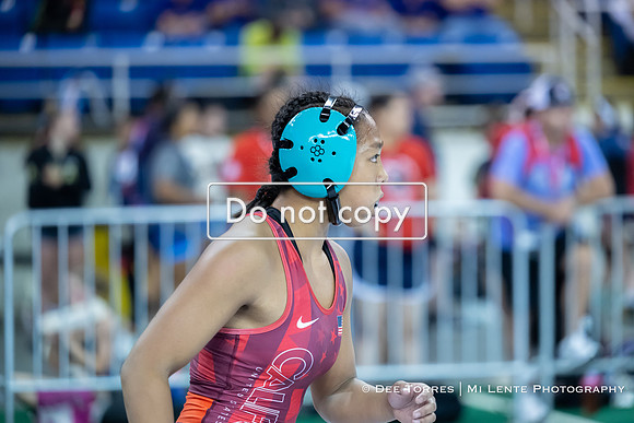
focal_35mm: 145
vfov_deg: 9.5
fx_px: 2554
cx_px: 317
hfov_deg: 14.2
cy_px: 212
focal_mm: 145
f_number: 3.2
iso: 3600
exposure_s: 1/800
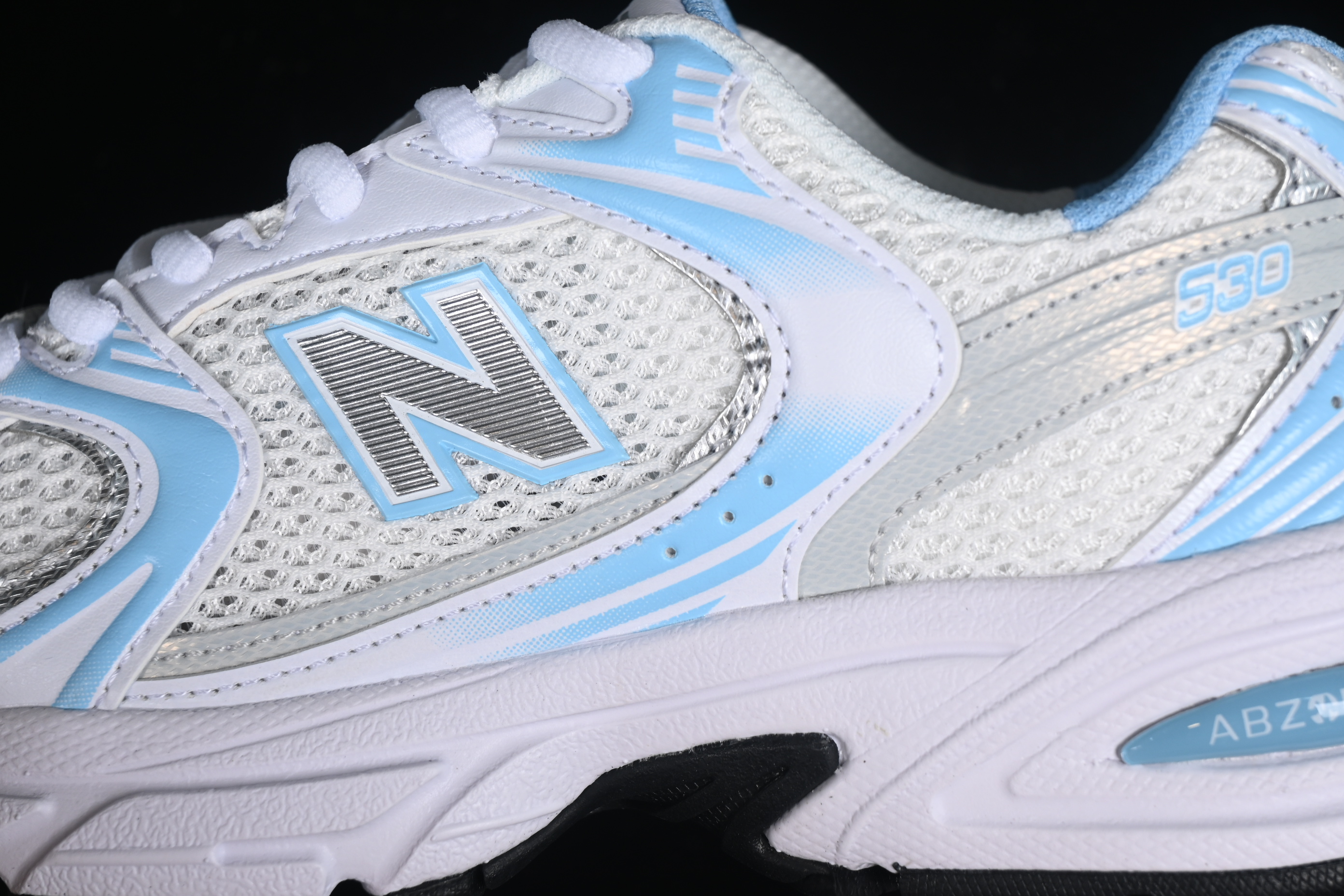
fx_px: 2800
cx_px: 672
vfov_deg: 18.2
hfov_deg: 27.0
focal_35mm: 75
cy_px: 448
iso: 160
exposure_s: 1/80
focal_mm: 50
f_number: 7.1
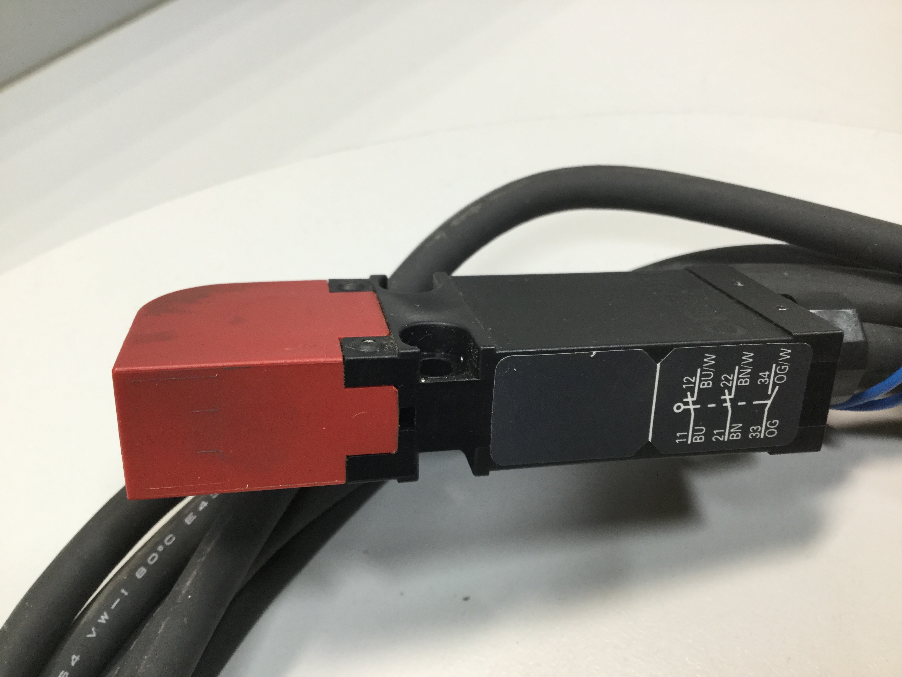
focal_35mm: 31
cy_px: 338
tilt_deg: -47.1
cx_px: 451
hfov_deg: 58.4
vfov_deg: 45.4
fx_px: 808
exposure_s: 1/30
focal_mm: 3.3
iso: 64
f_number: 2.4
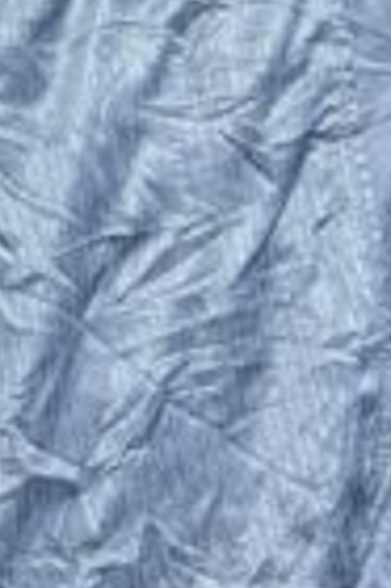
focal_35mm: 103
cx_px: -315
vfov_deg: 19.8
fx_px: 1682
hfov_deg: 12.2
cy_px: 279
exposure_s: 1/50
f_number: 1.5
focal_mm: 5.7
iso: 80
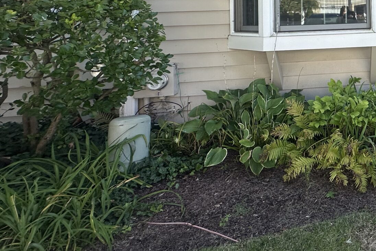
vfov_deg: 35.0
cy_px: -4
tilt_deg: +2.3
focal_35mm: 34
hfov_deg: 43.5
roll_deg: +2.6
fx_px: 355
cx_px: 412
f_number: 2.2
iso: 40
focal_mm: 2.22
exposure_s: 1/358
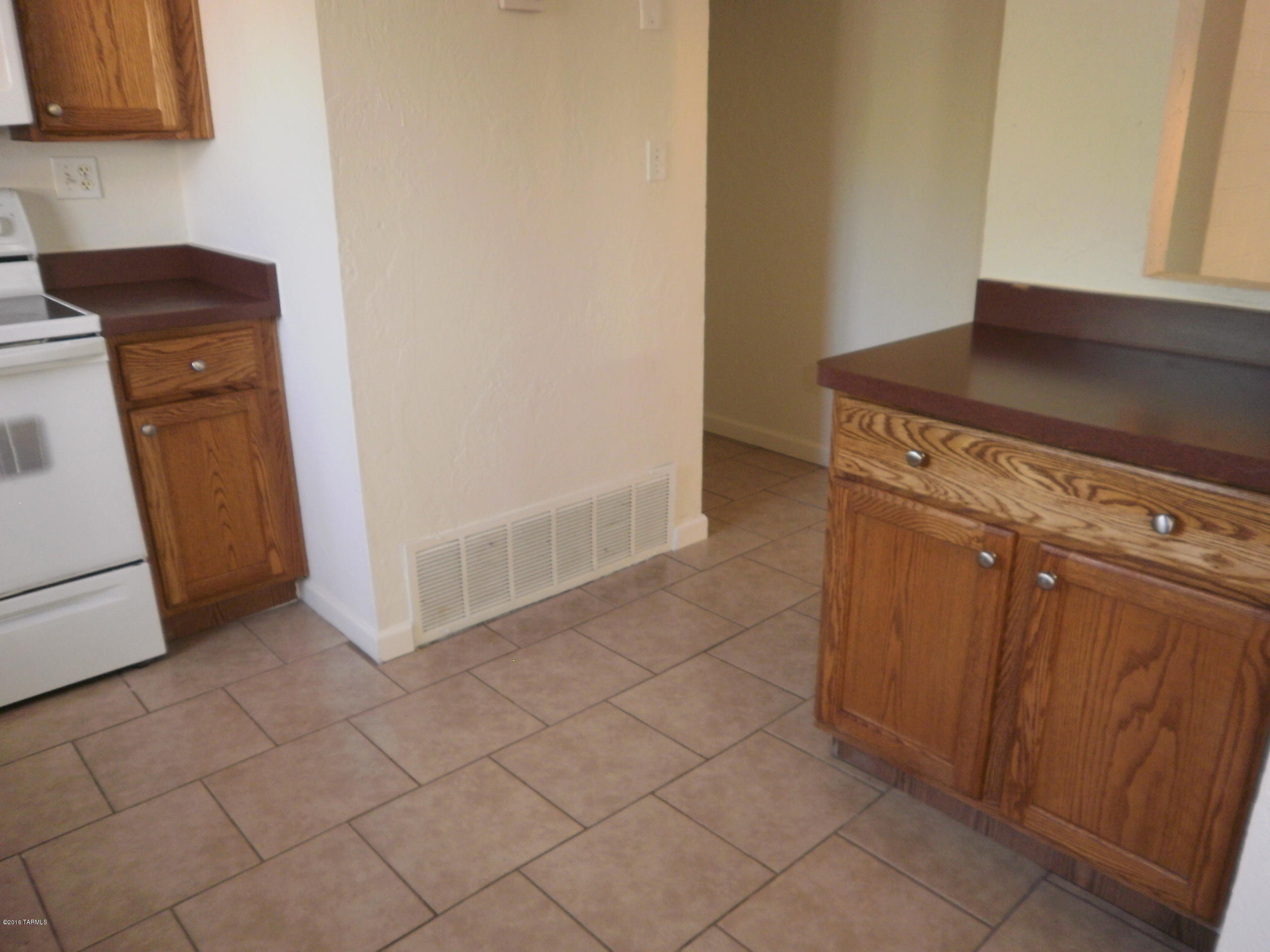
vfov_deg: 53.1
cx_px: 635
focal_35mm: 26
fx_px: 954
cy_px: 476
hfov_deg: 67.3
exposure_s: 1/25
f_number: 2.6
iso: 125
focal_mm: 4.65
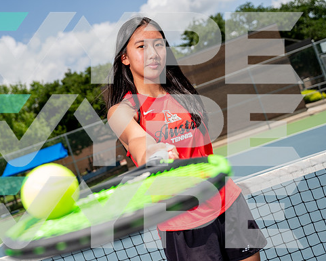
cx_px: 133
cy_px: 130
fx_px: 415
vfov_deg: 34.9
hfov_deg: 42.7
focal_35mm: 43
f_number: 4
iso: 100
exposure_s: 1/1250
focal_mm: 38
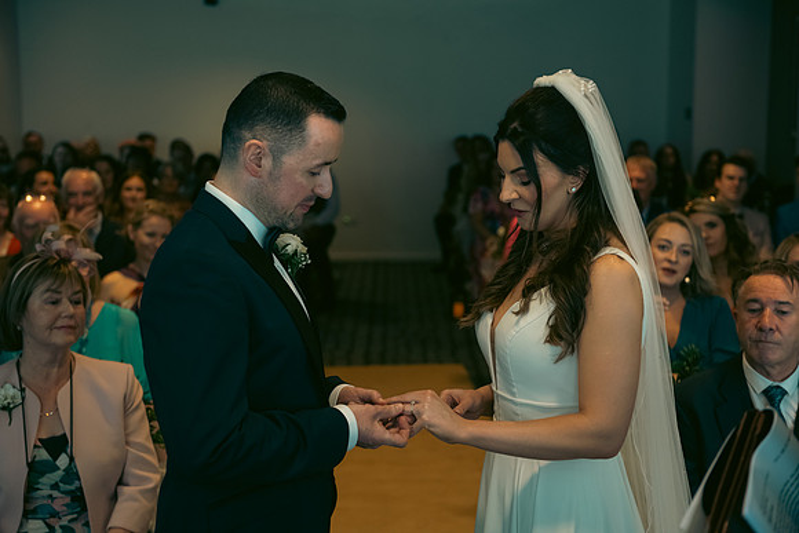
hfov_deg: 35.6
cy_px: 266
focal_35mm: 56
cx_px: 400
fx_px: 1243
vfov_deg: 24.2
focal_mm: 56
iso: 1000
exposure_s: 1/160
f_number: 3.5
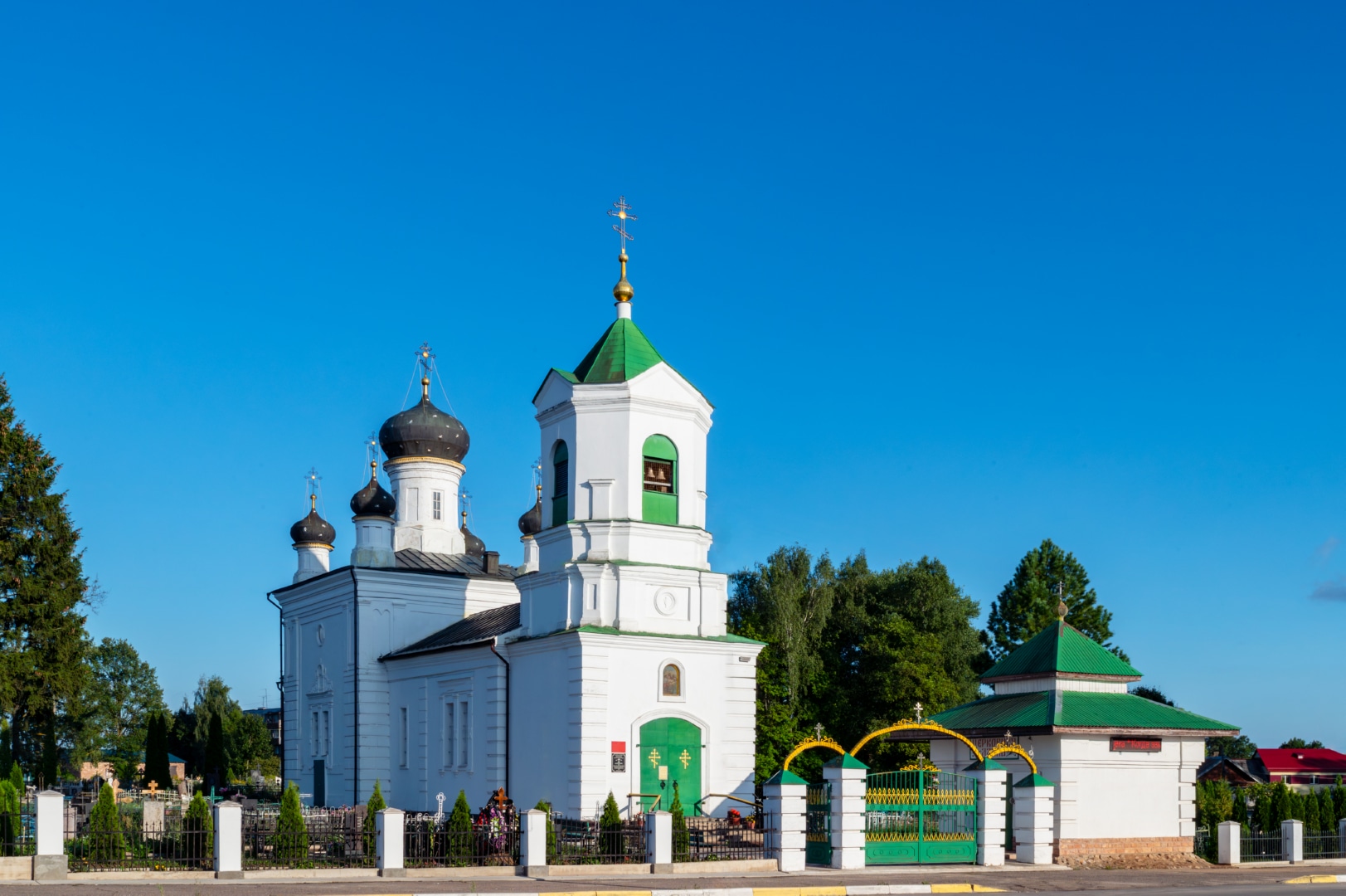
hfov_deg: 53.2
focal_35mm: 36
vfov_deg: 36.8
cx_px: 673
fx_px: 1345
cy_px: 448
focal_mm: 36
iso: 500
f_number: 20
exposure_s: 1/640
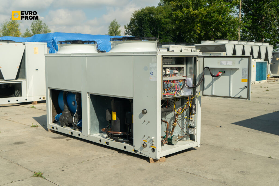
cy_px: 93
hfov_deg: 47.4
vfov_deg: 32.6
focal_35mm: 41
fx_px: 318
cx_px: 140
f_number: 8
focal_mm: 41
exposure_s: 1/160
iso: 100
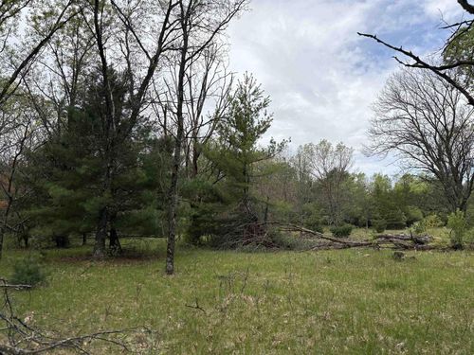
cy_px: 178
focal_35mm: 26
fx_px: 356
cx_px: 237
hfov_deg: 67.3
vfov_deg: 53.1
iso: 50
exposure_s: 1/2865
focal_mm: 5.96
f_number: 1.6
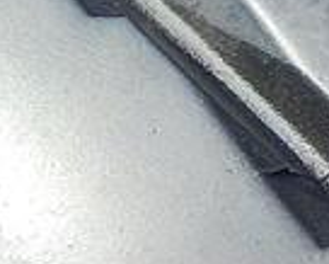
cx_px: 1035
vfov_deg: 8.3
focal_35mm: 184
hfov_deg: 8.5
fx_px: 1793
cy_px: 329
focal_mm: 4.65
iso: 50
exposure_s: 1/230
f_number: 1.8
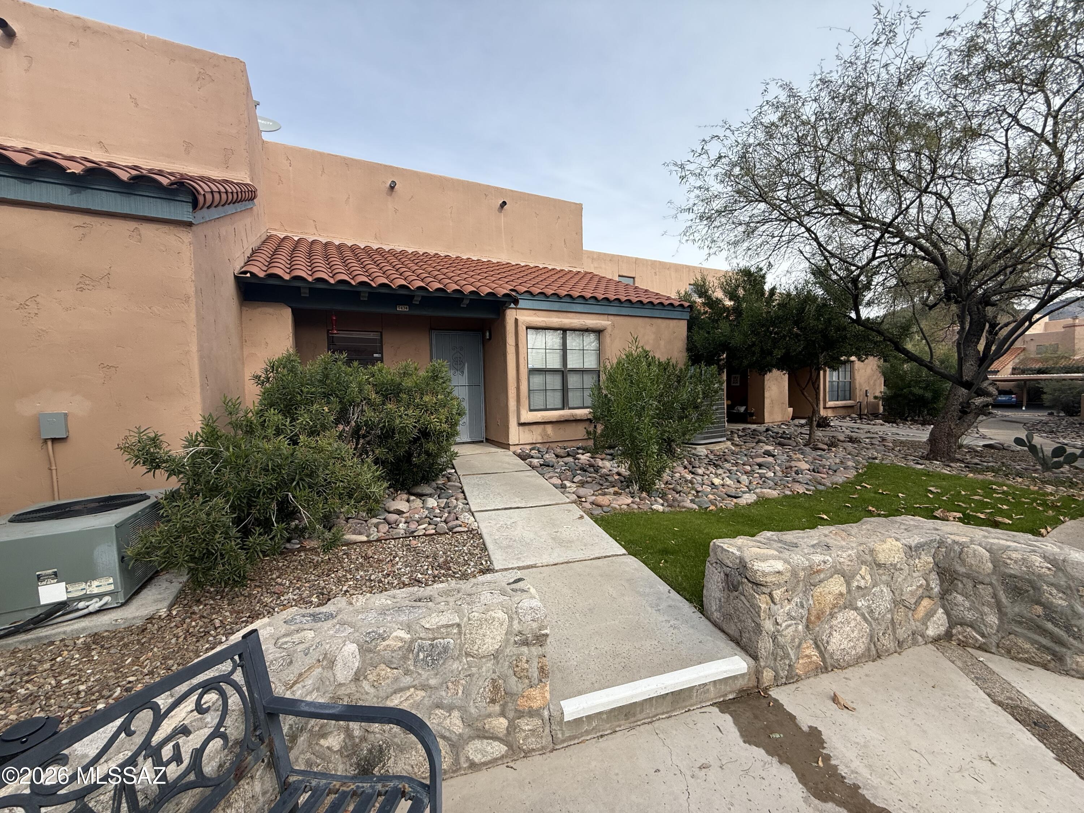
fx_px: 438
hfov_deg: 102.1
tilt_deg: -1.6
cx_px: 542
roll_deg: +0.7
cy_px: 406
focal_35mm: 14
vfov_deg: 85.7
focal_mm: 2.22
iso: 50
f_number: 2.2
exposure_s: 1/734
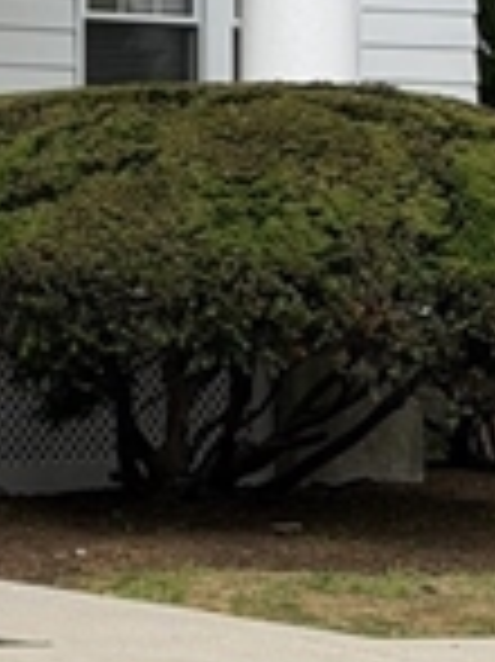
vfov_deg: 7.7
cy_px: -432
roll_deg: -0.4
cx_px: -432
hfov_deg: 5.8
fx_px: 4793
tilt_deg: +9.1
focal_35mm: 251
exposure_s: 1/3096
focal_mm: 6.76
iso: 64
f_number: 1.78
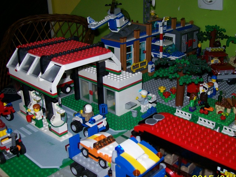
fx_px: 293
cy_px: 94
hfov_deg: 43.8
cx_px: 126
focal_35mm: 43
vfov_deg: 33.6
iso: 80
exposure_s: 1/64
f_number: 2.7
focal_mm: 6
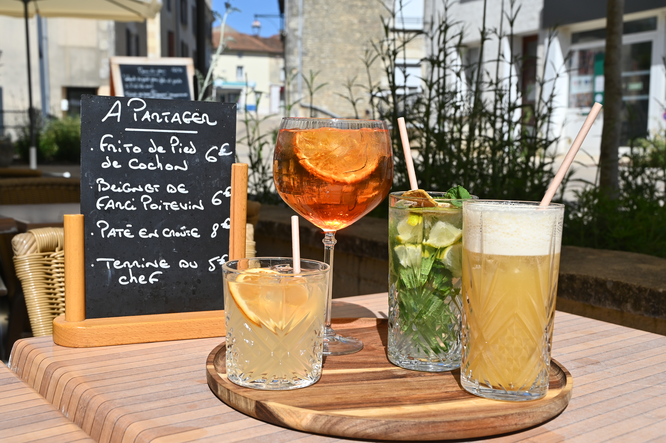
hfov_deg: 47.4
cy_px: 222
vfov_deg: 32.6
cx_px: 333
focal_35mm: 41
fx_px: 758
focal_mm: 41
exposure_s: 1/640
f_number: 10
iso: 250
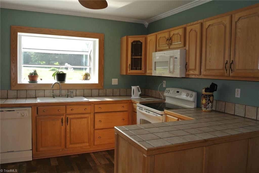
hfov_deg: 63.6
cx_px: 130
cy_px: 86
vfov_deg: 45.0
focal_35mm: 29
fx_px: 209
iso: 200
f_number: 6.3
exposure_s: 1/60
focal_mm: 11
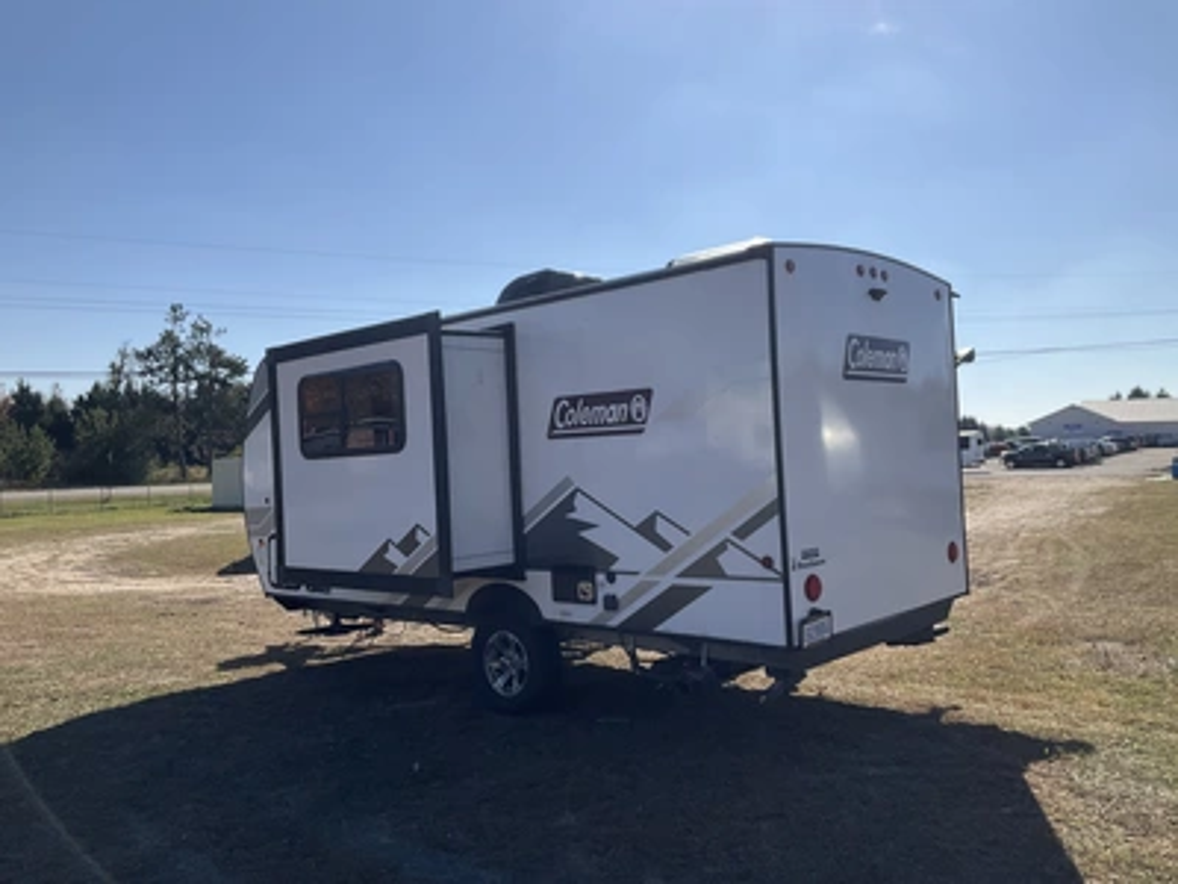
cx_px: 589
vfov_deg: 48.2
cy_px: 442
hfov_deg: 61.7
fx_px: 987
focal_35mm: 29
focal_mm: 3
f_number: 1.8
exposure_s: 1/3125
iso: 25
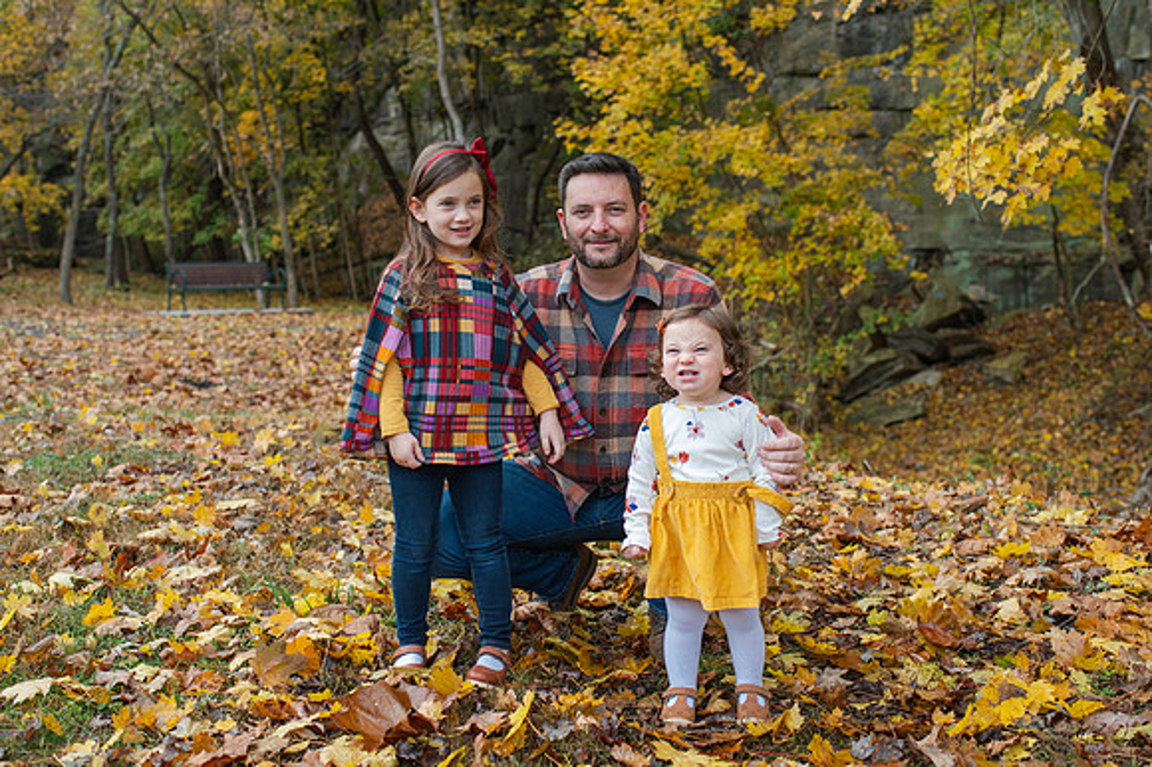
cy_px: 333
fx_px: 1368
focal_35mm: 43
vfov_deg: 31.3
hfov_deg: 45.7
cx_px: 576
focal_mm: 35
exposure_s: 1/1250
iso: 500
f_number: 3.2
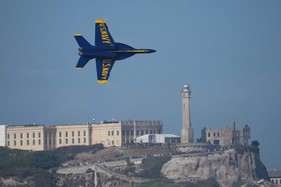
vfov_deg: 2.3
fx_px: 4683
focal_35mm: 600
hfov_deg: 3.4
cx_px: 140
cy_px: 94
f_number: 4.5
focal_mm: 400
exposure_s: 1/3200
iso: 200
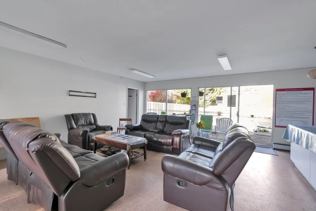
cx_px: 158
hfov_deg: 97.1
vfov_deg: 74.1
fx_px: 140
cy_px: 106
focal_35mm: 16
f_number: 4
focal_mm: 15.9
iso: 250
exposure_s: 1/60
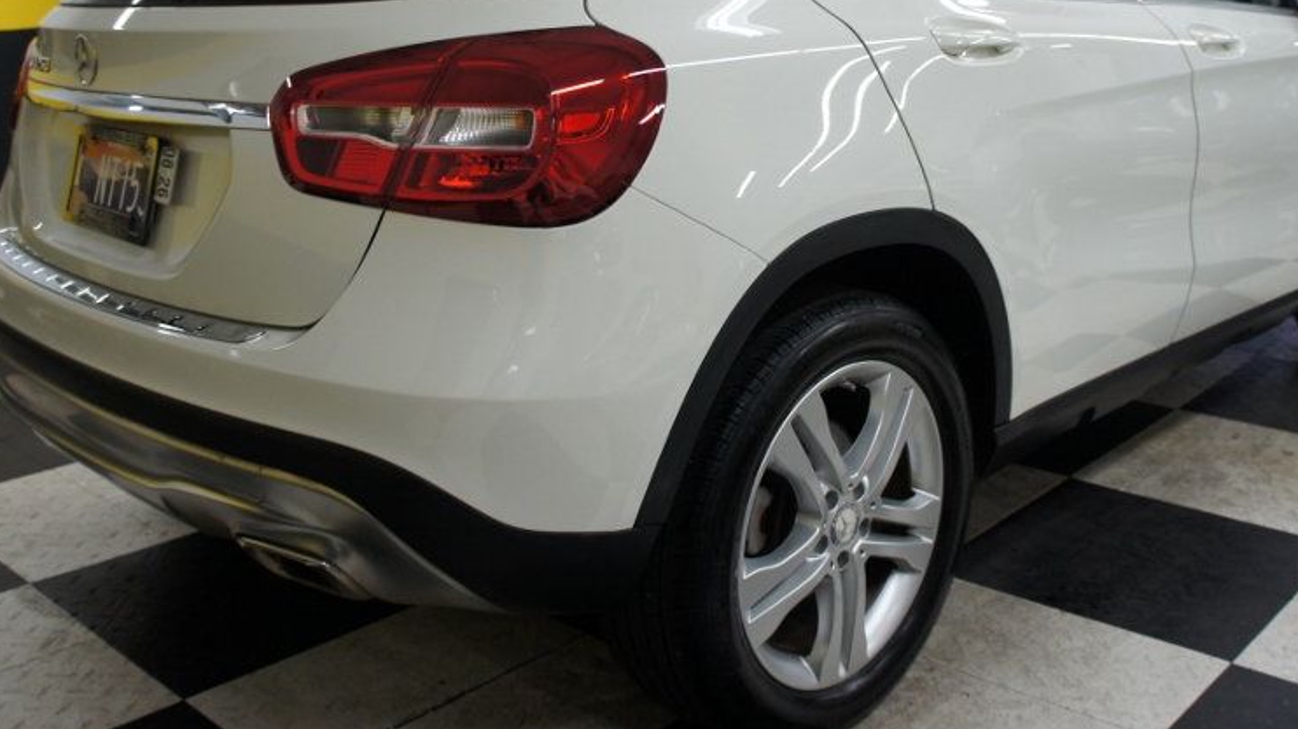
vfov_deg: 30.0
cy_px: 193
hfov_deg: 51.6
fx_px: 1342
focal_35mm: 39
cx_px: 689
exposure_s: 1/80
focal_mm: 18
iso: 500
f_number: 4
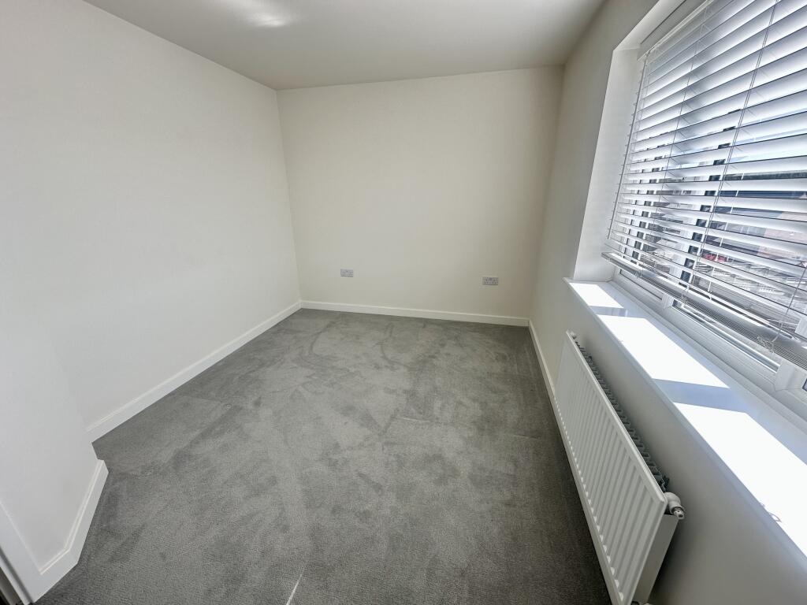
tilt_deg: -18.9
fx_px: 326
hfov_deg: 102.1
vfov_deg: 85.7
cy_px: 302
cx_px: 404
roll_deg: +0.2
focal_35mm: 14
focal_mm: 2.22
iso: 40
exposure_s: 1/192
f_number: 2.2
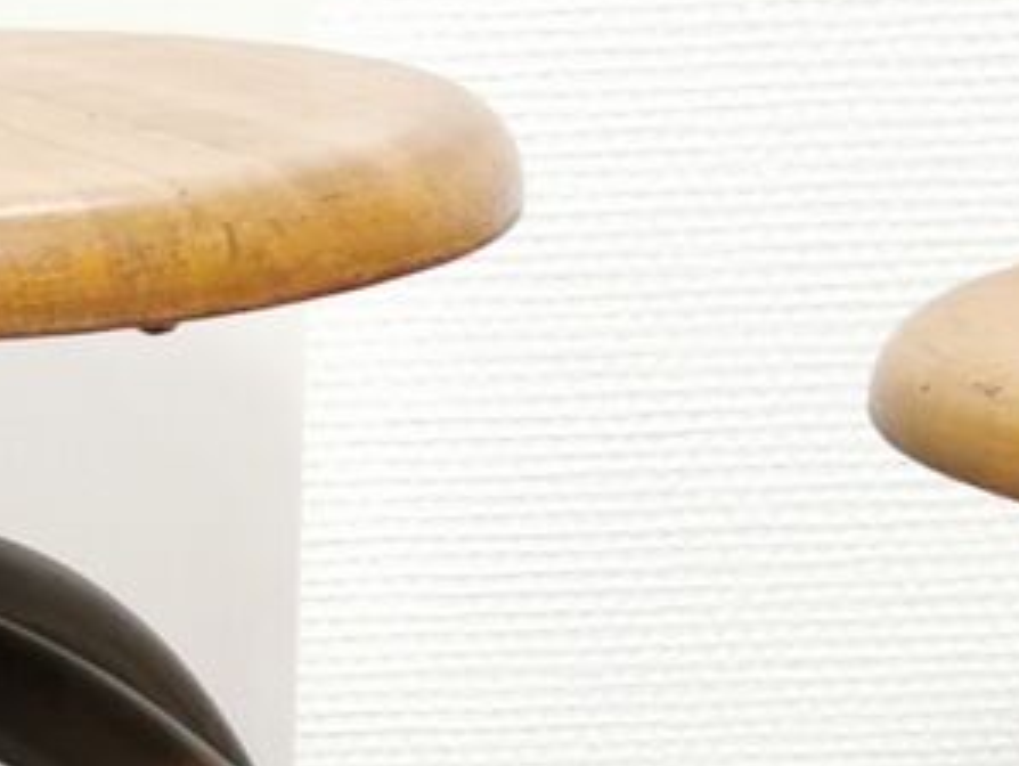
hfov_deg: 10.7
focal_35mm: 181
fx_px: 5332
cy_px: 1200
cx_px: -328
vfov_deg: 8.0
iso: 250
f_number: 1.8
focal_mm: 5.58
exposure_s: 1/50
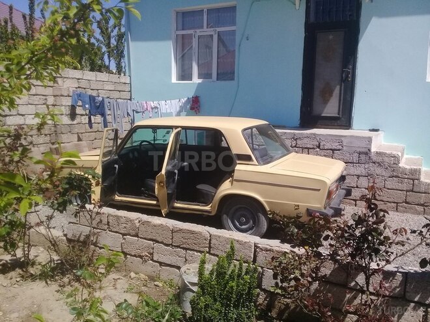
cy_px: 161
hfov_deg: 58.4
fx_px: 385
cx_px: 215
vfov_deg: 45.4
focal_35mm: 31
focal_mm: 3.3
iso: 50
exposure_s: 1/1835
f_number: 2.2
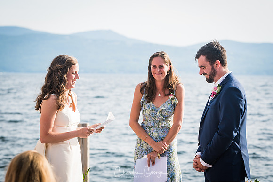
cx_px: 136
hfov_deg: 15.2
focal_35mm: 135
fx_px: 1024
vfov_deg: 10.2
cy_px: 91
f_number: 4
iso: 200
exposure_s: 1/800
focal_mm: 90
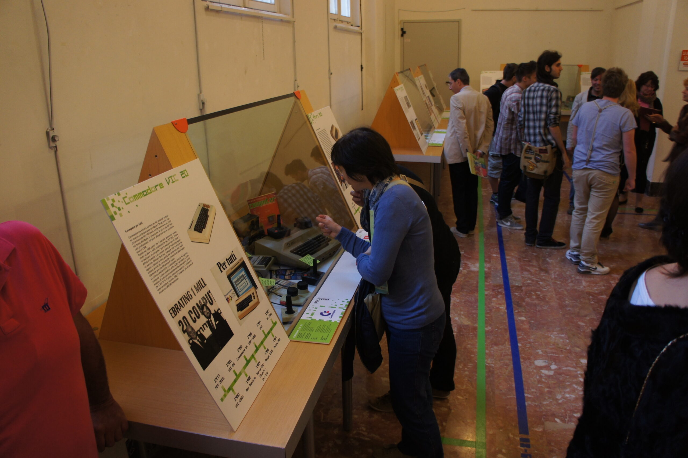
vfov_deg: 47.9
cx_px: 344
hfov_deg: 67.4
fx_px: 516
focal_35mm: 27
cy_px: 229
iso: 800
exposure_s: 1/30
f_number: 3.5
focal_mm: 18
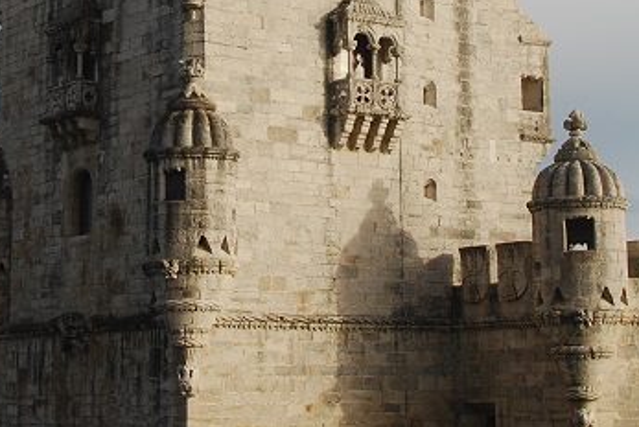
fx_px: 1652
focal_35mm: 93
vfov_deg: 14.6
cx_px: 326
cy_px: 74
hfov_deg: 21.9
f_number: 9
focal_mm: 24
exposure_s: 1/160
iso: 200
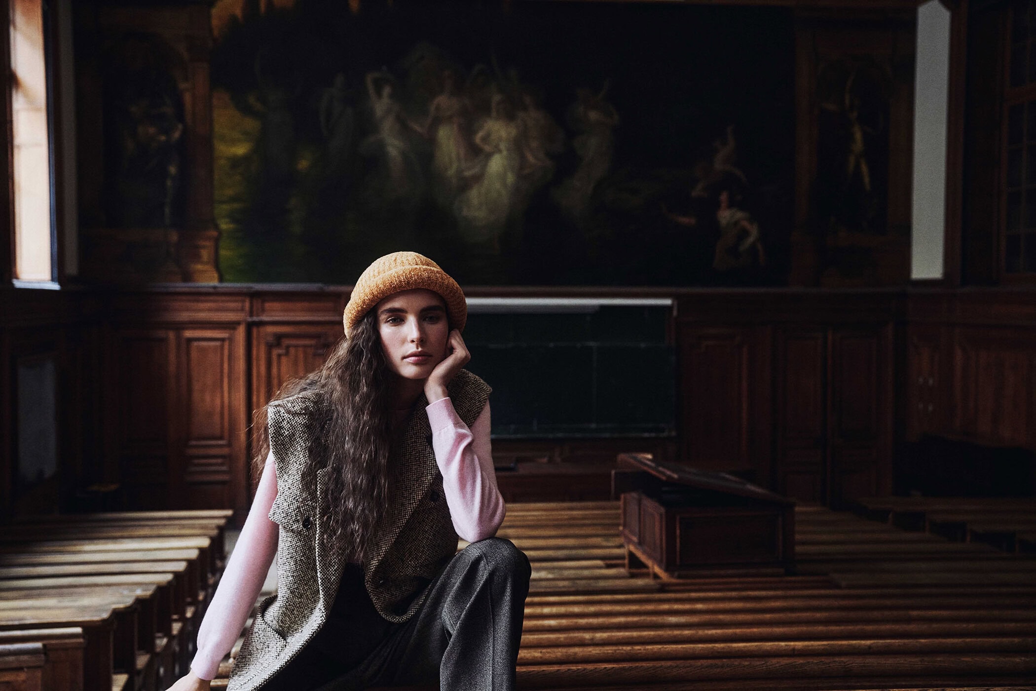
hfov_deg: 43.6
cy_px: 346
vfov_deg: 29.9
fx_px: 1295
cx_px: 518
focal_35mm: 45
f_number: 5
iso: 1600
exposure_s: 1/100
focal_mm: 45
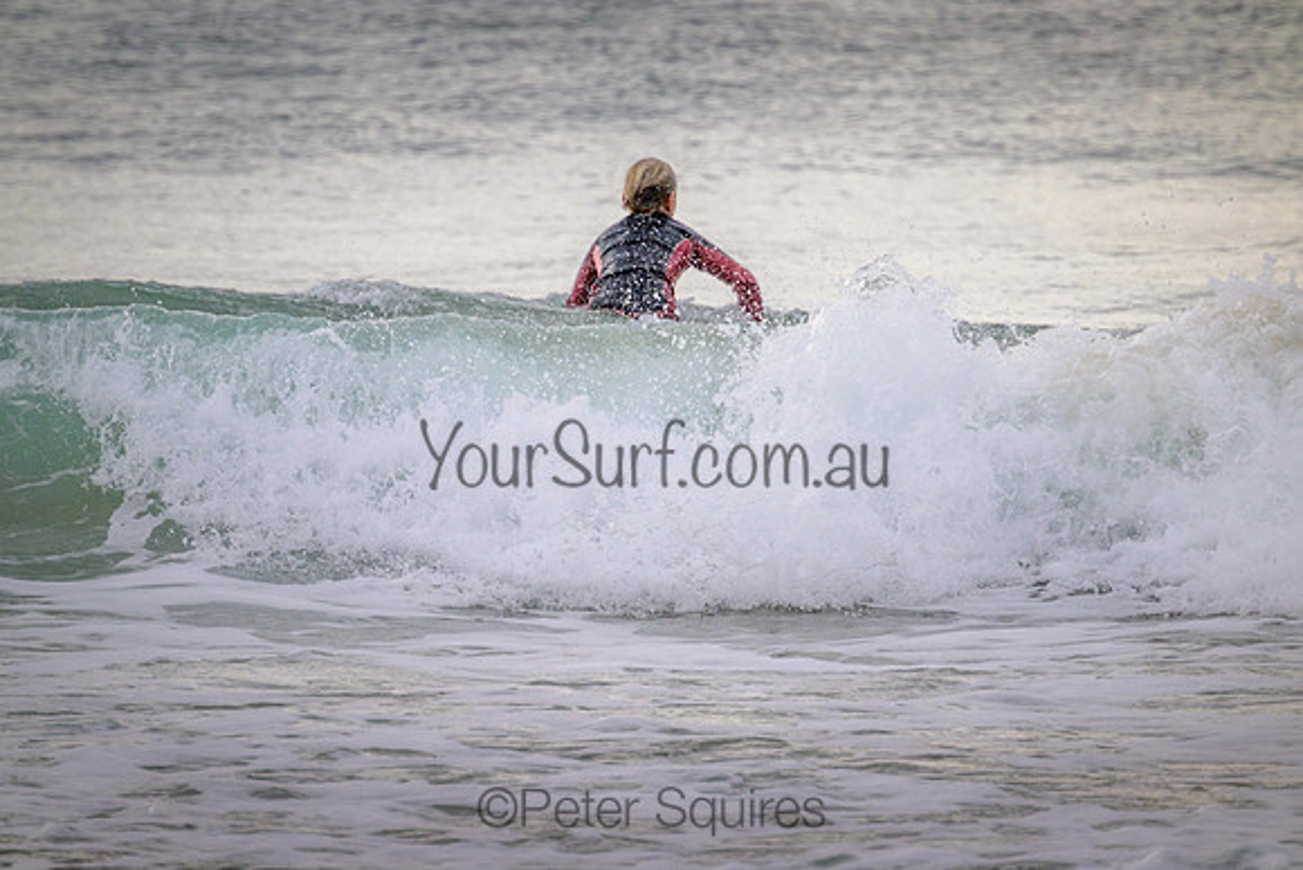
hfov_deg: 2.6
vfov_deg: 1.7
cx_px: 652
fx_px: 28961
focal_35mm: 800
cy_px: 435
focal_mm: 800
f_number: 11
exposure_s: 1/2000
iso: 1100
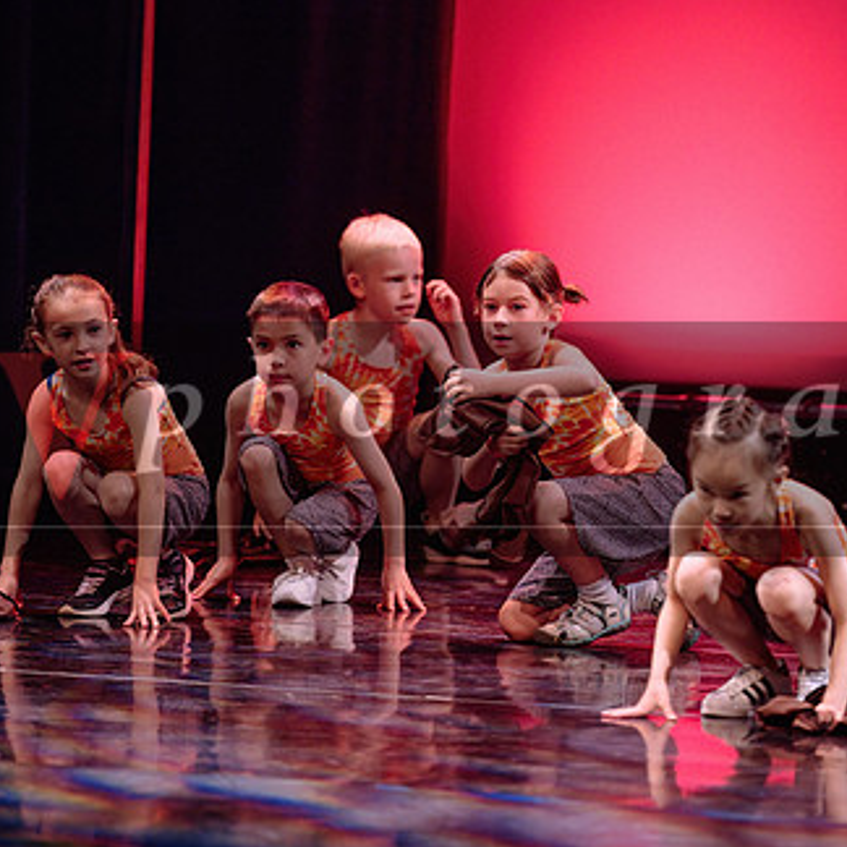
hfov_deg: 6.1
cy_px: 319
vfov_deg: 6.1
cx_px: 560
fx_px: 8000
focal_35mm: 289
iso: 1600
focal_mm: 180
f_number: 2.8
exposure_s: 1/320
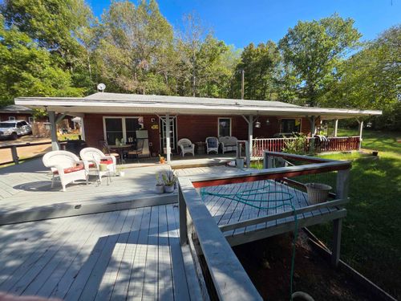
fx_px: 151
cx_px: 200
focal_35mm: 13
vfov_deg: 89.9
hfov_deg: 106.2
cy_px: 150
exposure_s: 1/861
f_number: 1.9
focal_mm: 2.2
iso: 40
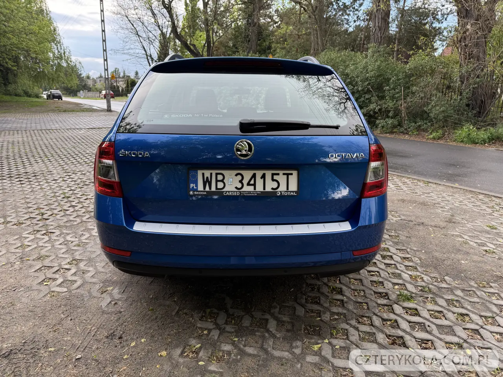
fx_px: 349
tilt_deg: -13.9
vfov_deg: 56.8
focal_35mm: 24
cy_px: 188
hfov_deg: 71.6
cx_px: 252
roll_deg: -1.0
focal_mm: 6.76
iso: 80
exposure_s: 1/521
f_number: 1.78
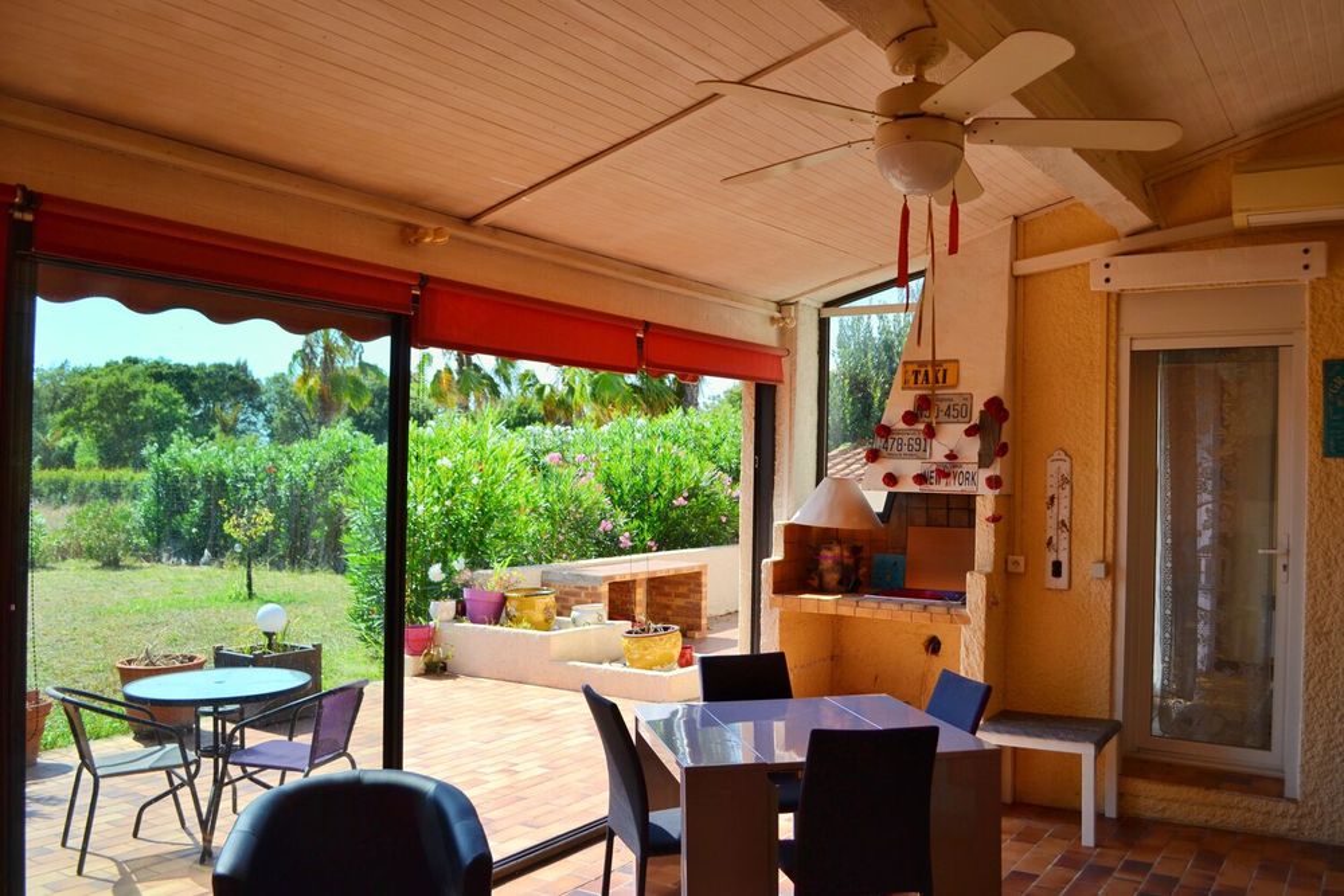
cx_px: 672
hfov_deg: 61.9
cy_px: 448
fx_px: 1120
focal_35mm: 30
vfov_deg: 43.6
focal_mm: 20
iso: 100
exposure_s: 1/500
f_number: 4
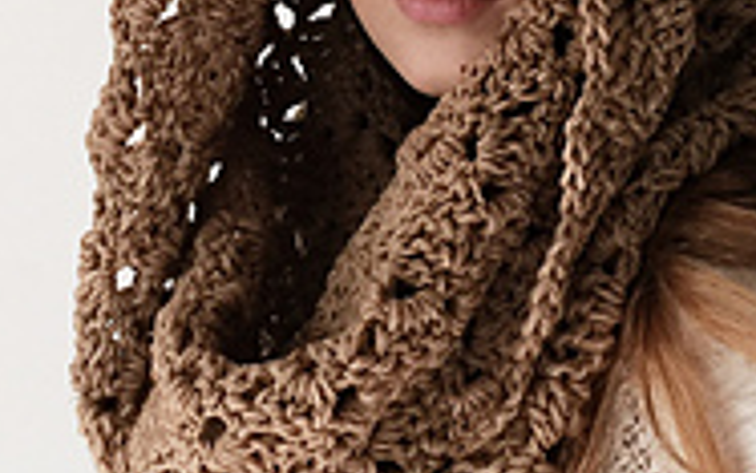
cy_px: -53
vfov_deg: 12.3
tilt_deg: -4.8
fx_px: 2164
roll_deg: +0.3
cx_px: 356
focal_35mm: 105
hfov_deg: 19.8
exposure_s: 1/30
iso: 50
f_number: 2.2
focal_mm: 4.15
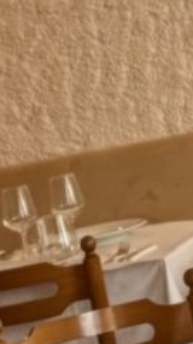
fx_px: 2012
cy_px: 340
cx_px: 412
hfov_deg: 5.4
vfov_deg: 9.7
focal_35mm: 221
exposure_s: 1/180
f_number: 1.78
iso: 100
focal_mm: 6.76
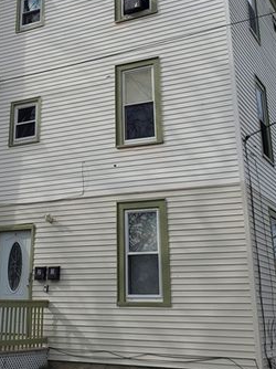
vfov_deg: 35.9
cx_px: 61
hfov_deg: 27.5
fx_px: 554
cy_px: 89
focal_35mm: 52
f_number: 2.4
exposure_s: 1/1893
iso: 50
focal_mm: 4.3
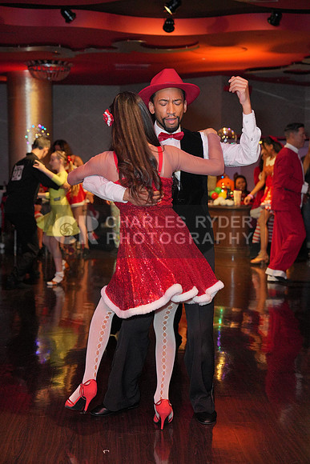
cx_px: 155
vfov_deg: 35.0
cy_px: 232
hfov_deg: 23.8
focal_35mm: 57
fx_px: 736
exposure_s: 1/200
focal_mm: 57
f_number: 4
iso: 4000
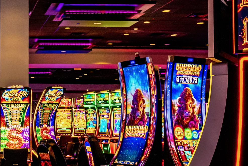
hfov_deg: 26.3
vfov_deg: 17.9
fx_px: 503
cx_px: 3
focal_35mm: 73
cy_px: 188
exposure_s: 1/45
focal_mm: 24
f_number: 5.6
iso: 400
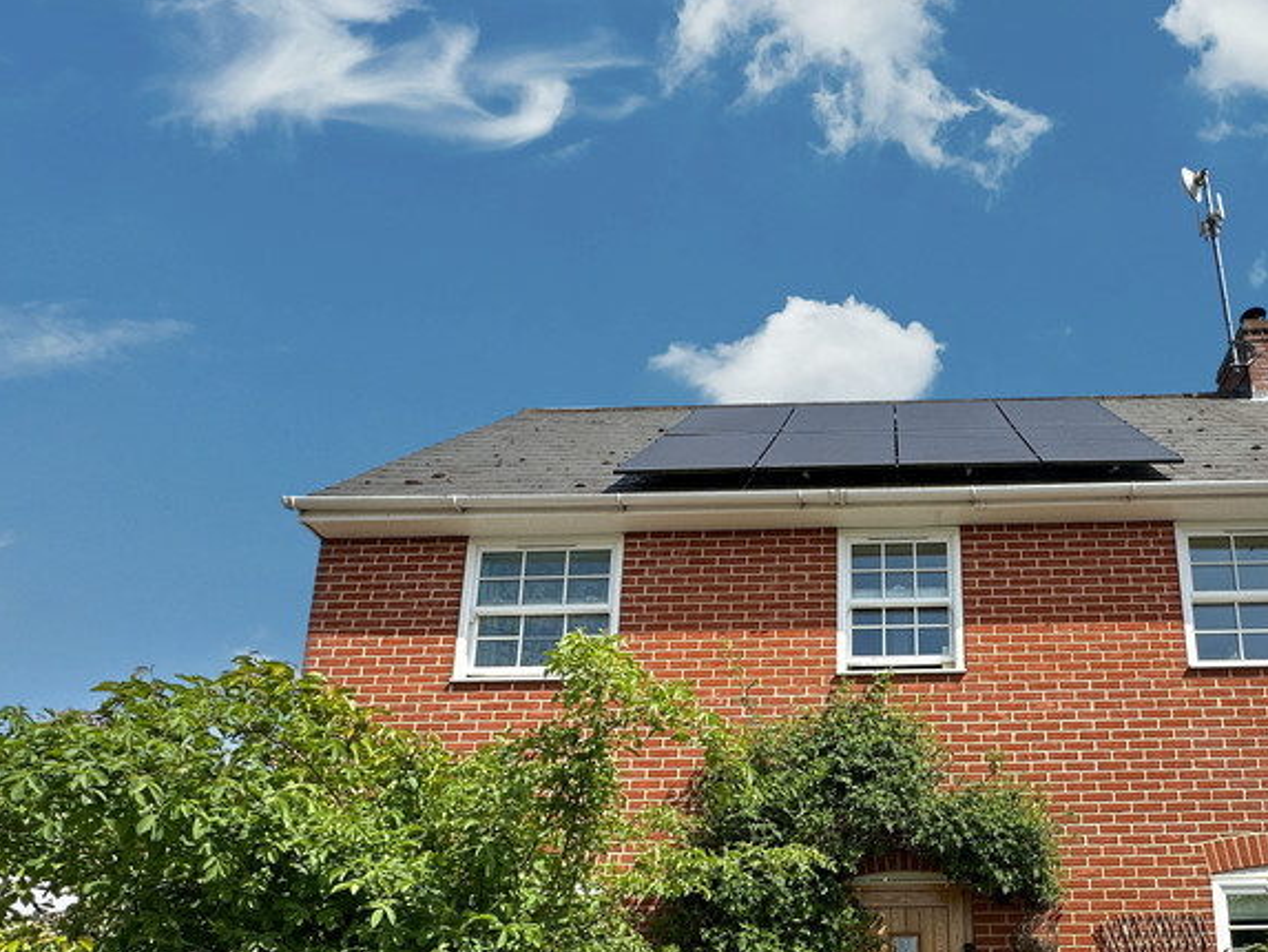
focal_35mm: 25
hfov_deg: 66.8
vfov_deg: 50.2
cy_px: 815
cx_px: 881
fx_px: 916
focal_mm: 2.22
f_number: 2.2
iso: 40
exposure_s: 1/800
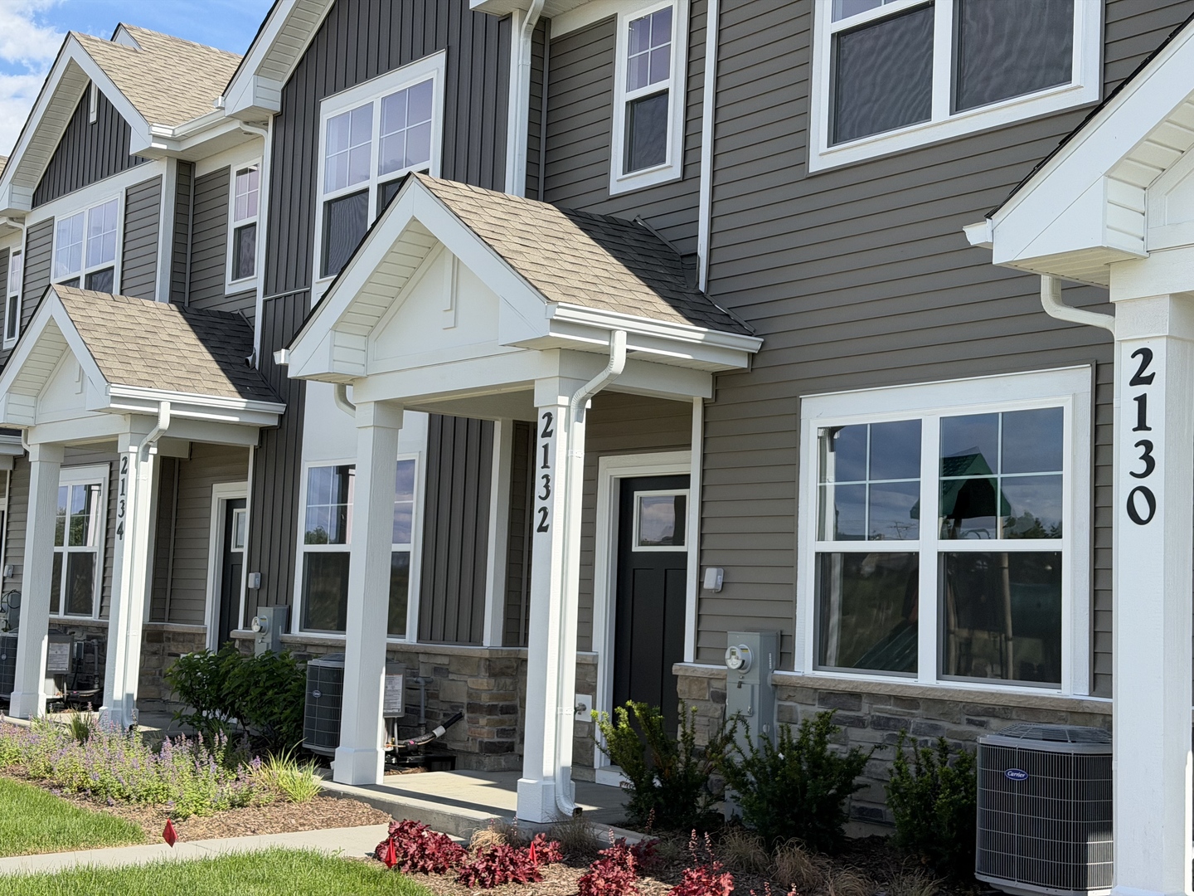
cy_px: 448
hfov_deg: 39.7
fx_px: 1656
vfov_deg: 30.3
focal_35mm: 48
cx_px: 597
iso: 80
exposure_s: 1/4587
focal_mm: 6.76
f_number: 1.78
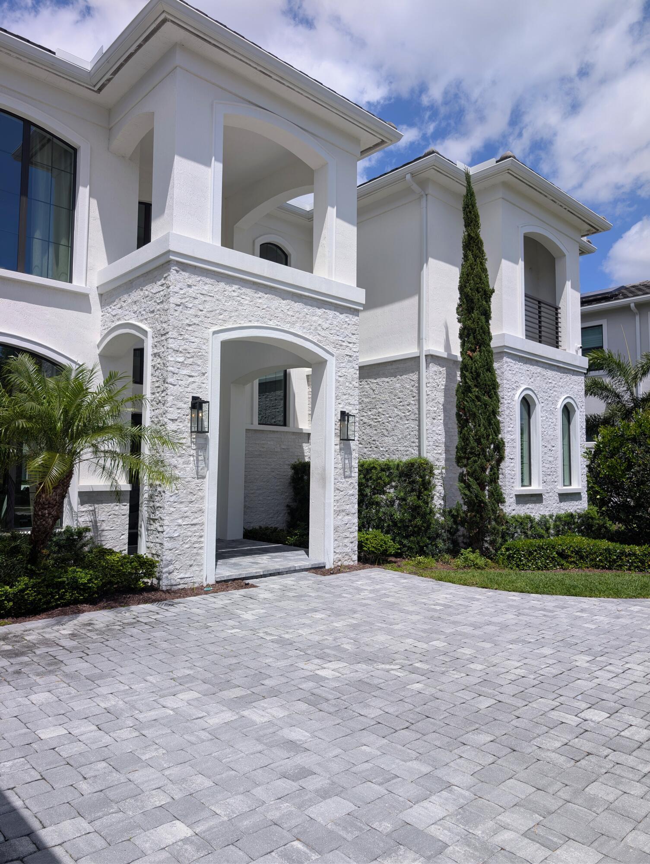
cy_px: 432
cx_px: 325
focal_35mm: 24
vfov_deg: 71.5
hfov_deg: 56.9
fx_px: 600
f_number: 1.68
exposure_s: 1/1634
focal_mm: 6.9
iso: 23
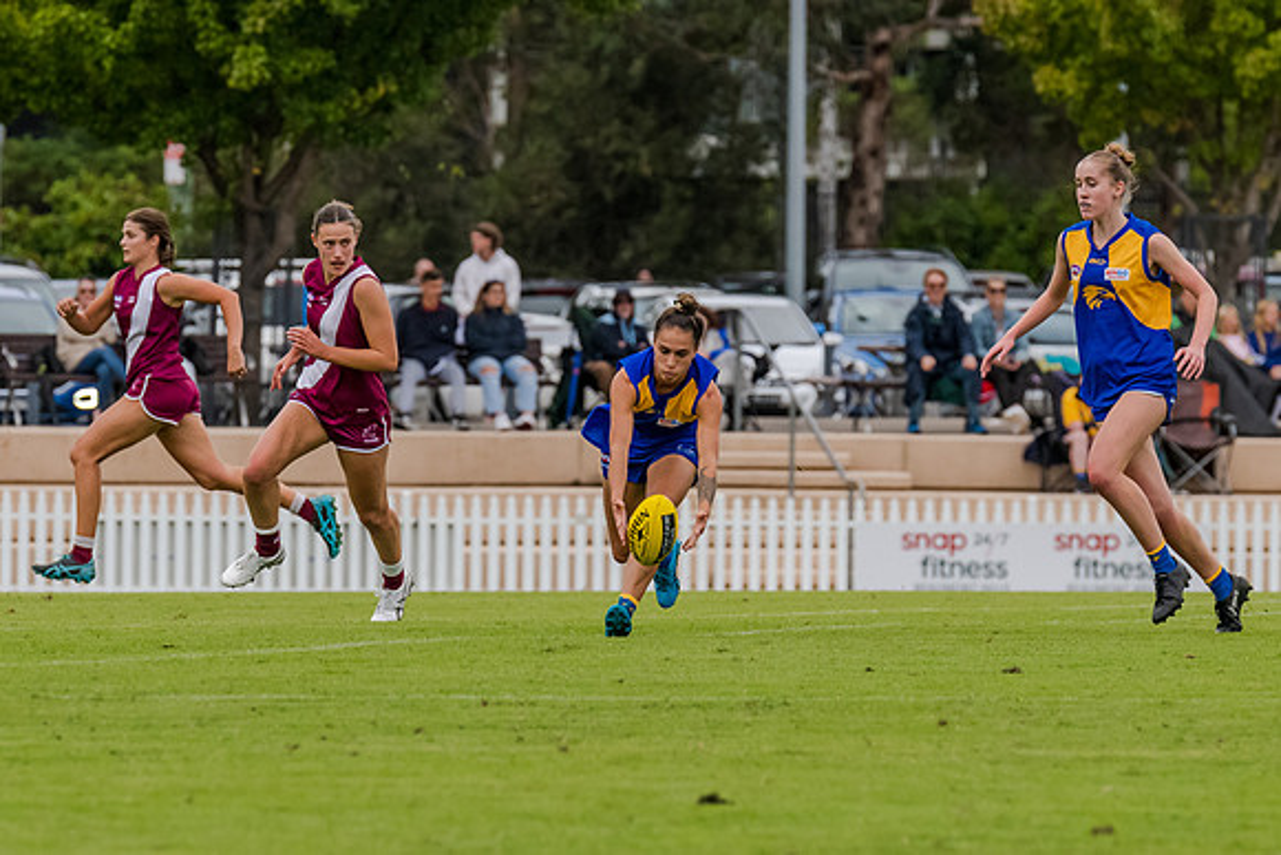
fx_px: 18967
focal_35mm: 533
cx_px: 518
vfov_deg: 2.6
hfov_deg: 3.9
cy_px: 331
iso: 1250
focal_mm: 300
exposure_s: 1/2000
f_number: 6.3
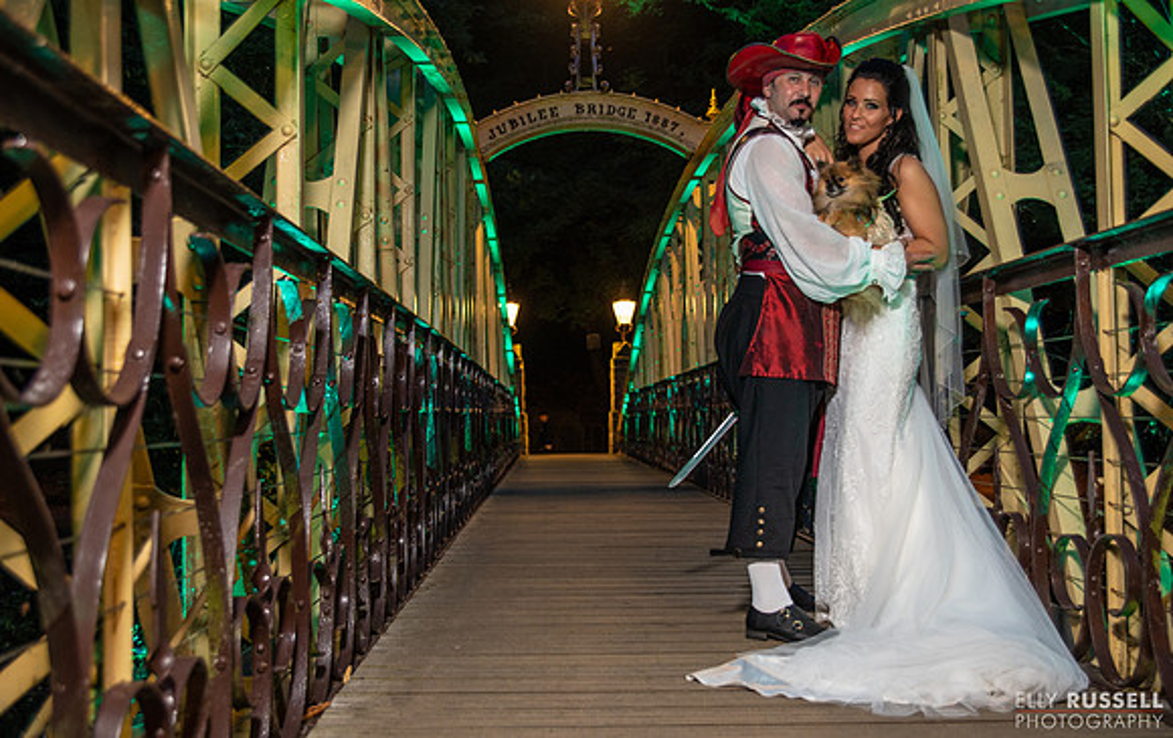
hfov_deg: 48.7
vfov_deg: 31.8
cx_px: 587
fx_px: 1295
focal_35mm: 40
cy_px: 390
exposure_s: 1/30
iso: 500
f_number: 3.5
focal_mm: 38
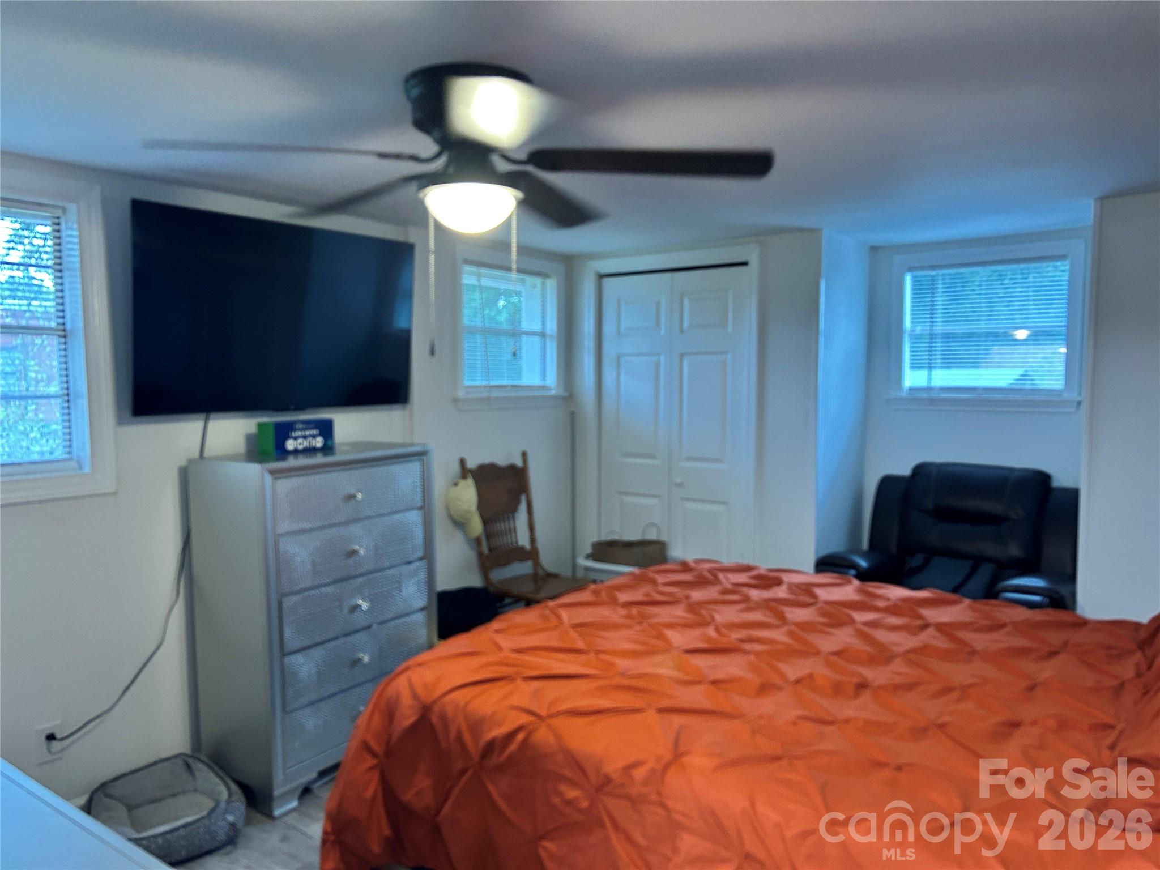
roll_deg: +0.9
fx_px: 871
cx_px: 580
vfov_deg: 53.1
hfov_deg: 67.3
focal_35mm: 26
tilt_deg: -4.8
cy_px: 435
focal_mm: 5.7
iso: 200
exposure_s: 1/60
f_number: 1.5
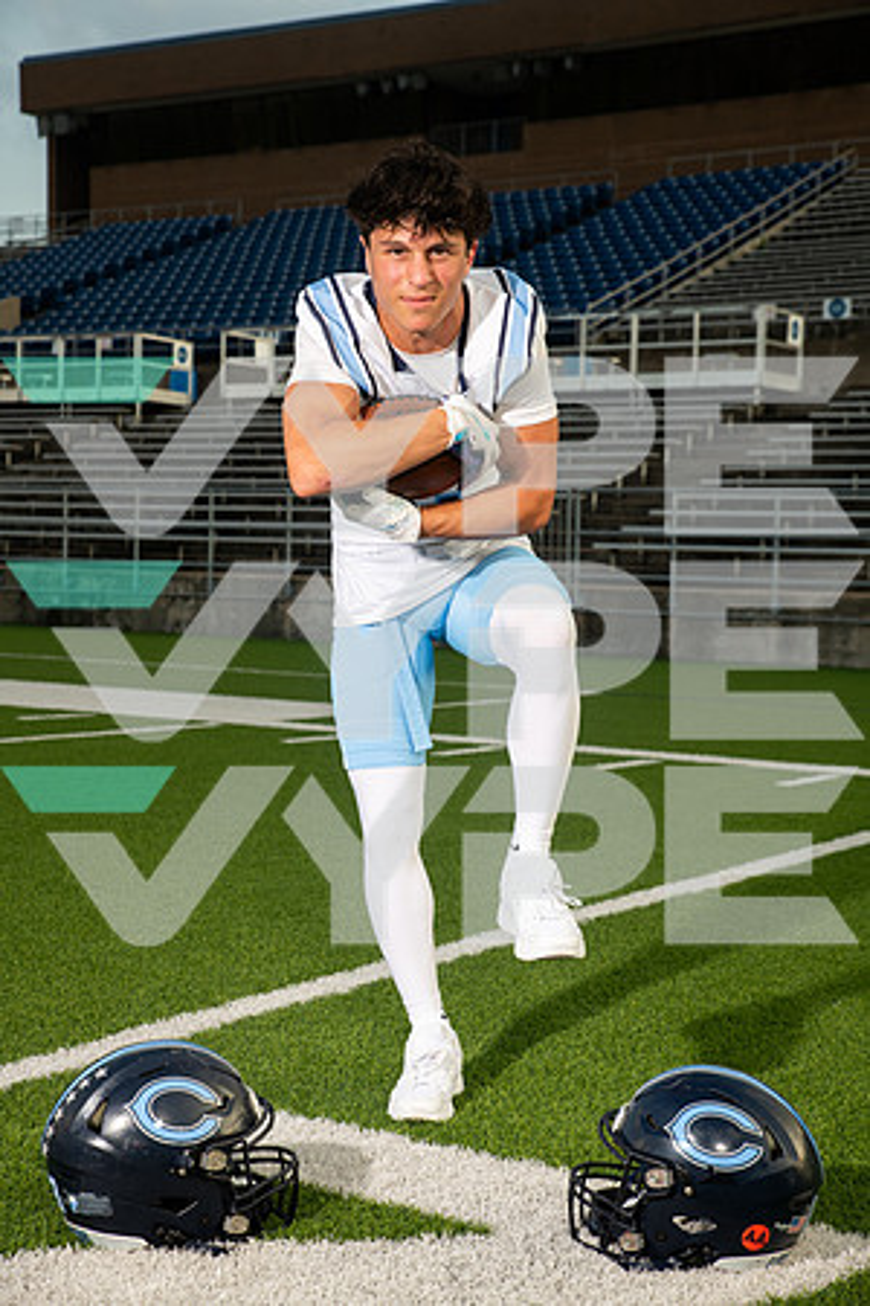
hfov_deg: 24.2
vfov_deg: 35.6
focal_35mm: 56
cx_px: 435
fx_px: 2030
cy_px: 653
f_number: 7.1
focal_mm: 56
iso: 160
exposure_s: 1/320
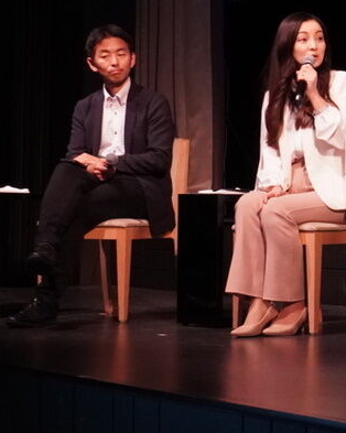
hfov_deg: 10.5
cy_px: 190
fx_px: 1729
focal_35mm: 135
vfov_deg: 14.3
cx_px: 700
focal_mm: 28
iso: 2500
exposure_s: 1/160
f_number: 5.6
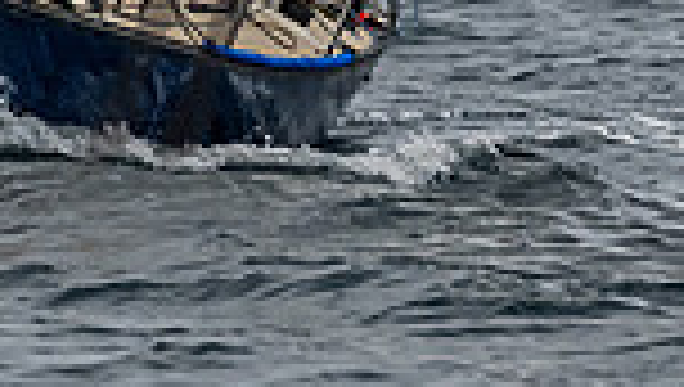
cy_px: -273
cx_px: 25
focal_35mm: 1480
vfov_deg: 0.8
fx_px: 26880
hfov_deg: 1.5
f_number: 10
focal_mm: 270
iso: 1250
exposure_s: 1/3200
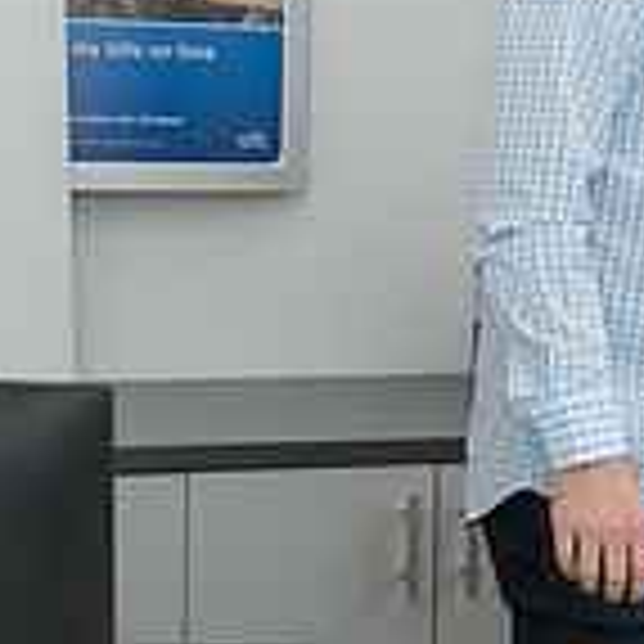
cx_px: 504
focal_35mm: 100
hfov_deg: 17.3
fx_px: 2105
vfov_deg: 17.4
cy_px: 225
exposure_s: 1/125
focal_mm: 29
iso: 1000
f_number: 5.6
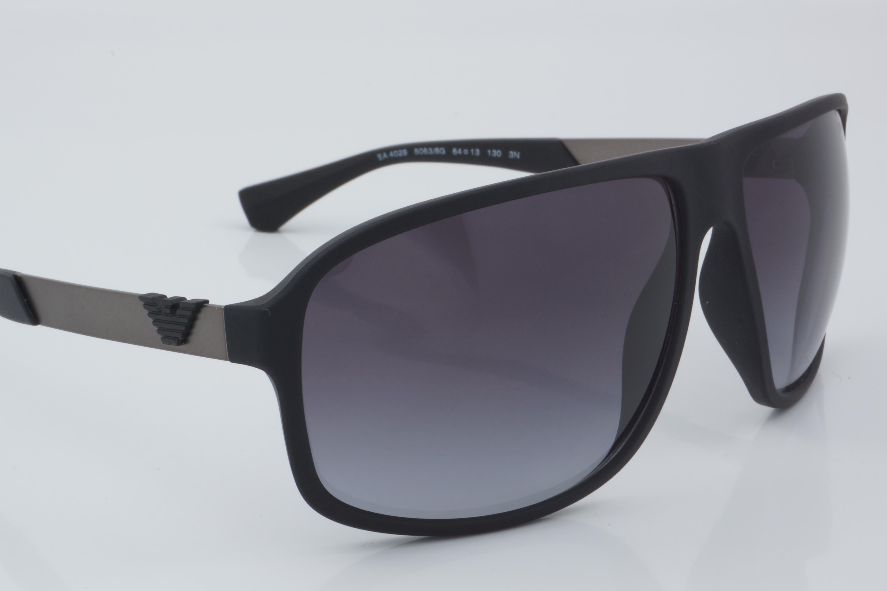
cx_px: 366
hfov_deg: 25.5
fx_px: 1961
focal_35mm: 80
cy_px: 321
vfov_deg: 17.1
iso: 100
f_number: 32
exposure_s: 1/4
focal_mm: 45
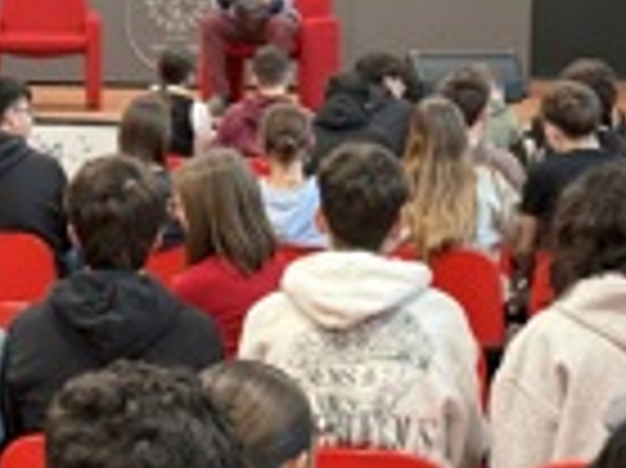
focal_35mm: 124
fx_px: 2240
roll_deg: -2.7
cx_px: 140
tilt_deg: -8.0
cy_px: 272
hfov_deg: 15.8
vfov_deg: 11.9
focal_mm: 6.76
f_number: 1.78
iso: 250
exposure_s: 1/33
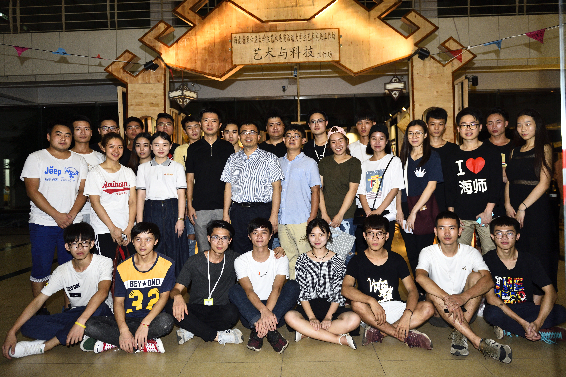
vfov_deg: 53.1
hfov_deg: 73.7
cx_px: 283
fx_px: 377
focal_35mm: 24
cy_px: 188
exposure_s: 1/160
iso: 640
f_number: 3.2
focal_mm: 24
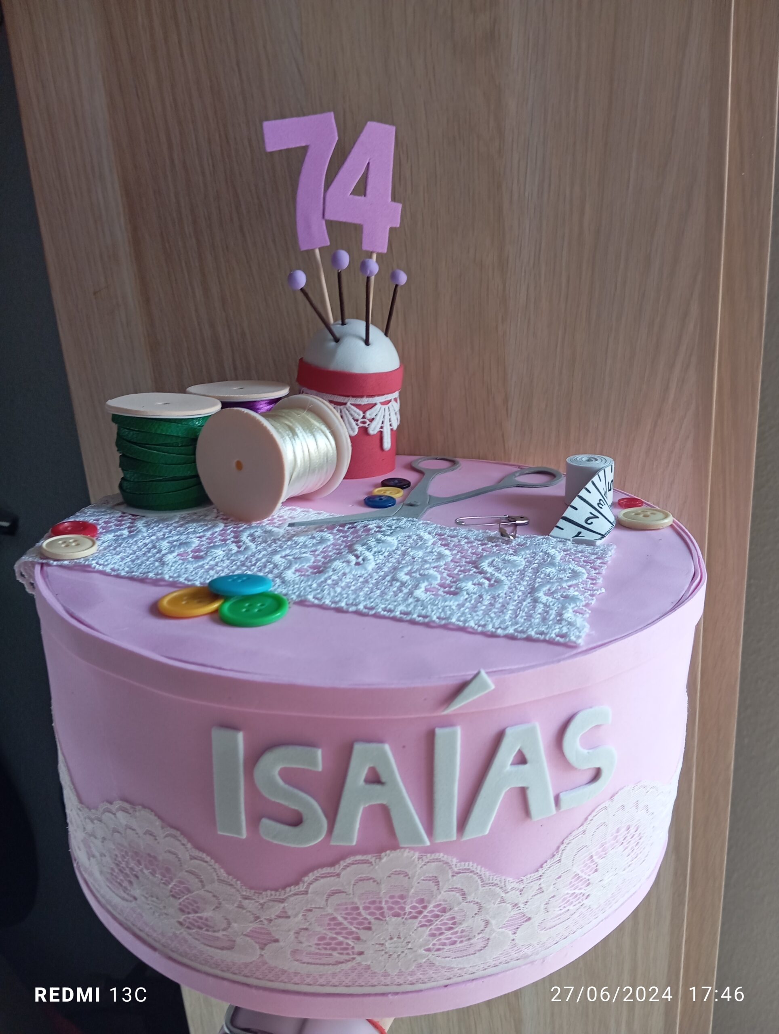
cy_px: 517
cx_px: 390
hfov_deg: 49.9
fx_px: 838
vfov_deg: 63.4
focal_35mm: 28
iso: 387
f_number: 1.8
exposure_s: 1/50
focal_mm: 4.22
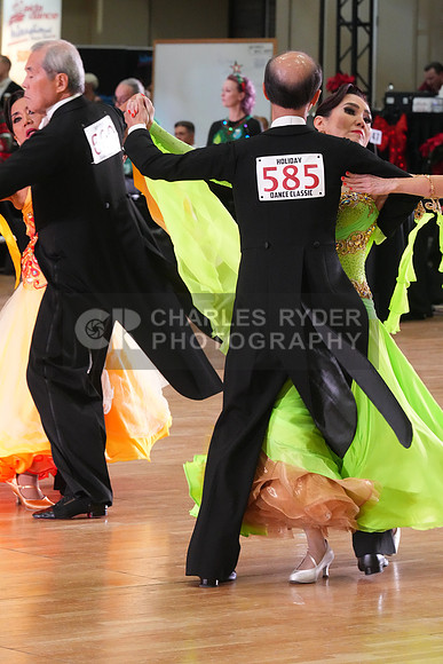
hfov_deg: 7.9
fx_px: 3210
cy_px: 332
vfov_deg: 11.8
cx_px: 222
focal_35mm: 174
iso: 10000
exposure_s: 1/200
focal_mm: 174
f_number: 10
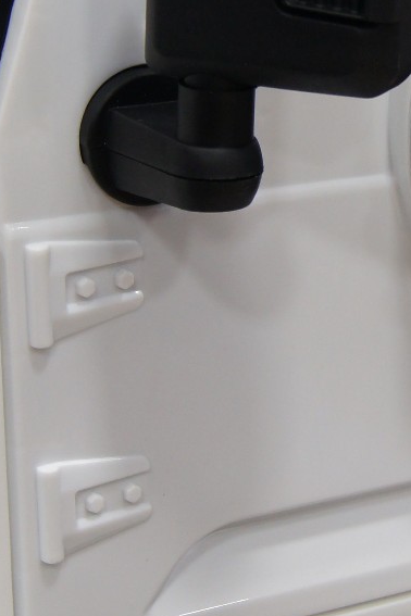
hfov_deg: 13.2
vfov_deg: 19.7
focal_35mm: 103
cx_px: 341
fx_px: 1764
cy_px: 167
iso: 640
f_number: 4
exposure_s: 1/40
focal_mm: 24
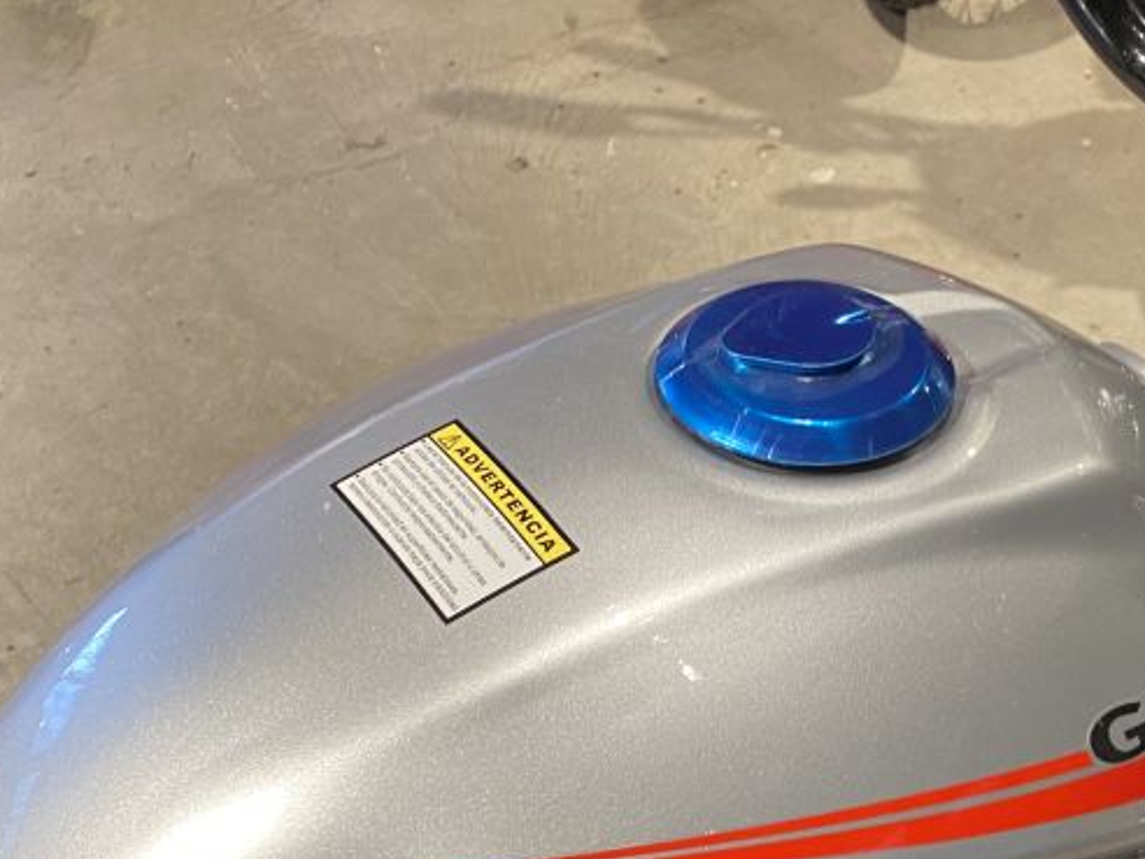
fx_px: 1852
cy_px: 807
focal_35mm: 56
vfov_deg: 25.1
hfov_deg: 34.3
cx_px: 677
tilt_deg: -49.4
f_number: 1.8
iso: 100
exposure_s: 1/50
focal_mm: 4.25
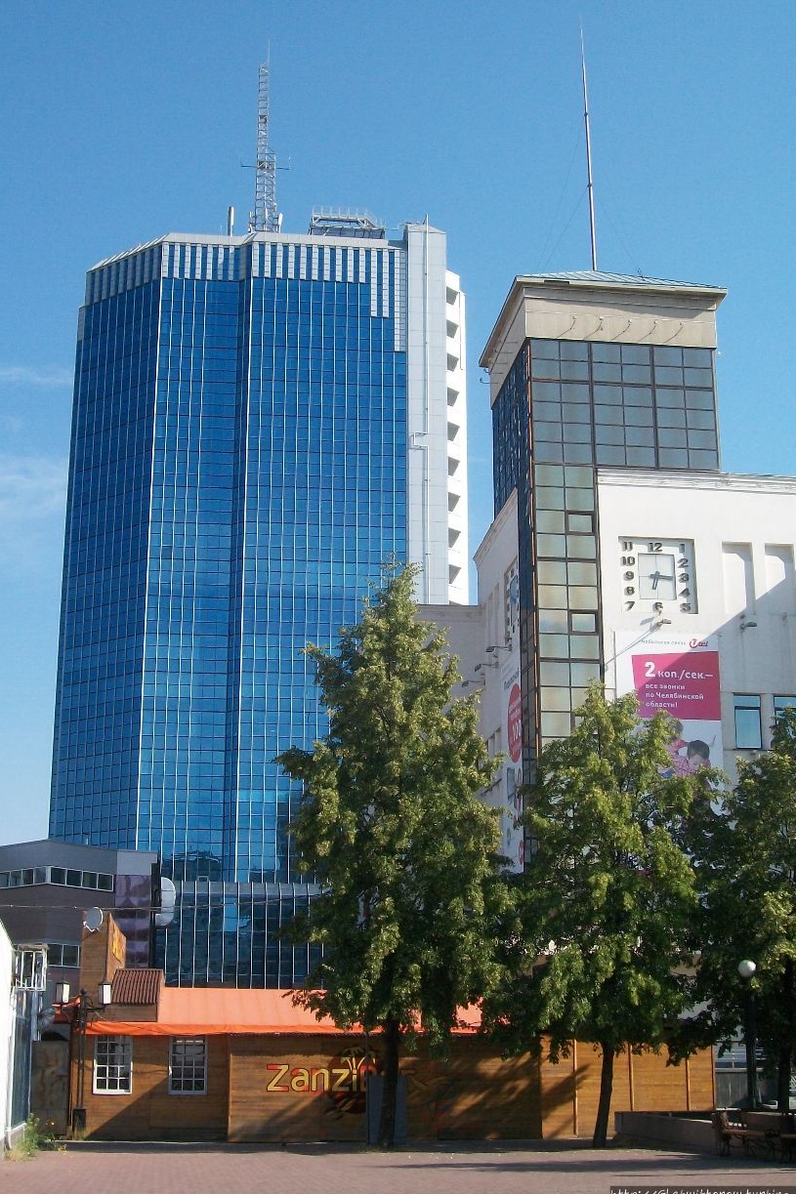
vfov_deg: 40.3
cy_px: 578
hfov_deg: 27.5
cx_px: 351
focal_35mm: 49
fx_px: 1625
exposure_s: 1/400
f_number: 5.4
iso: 80
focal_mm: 7.6
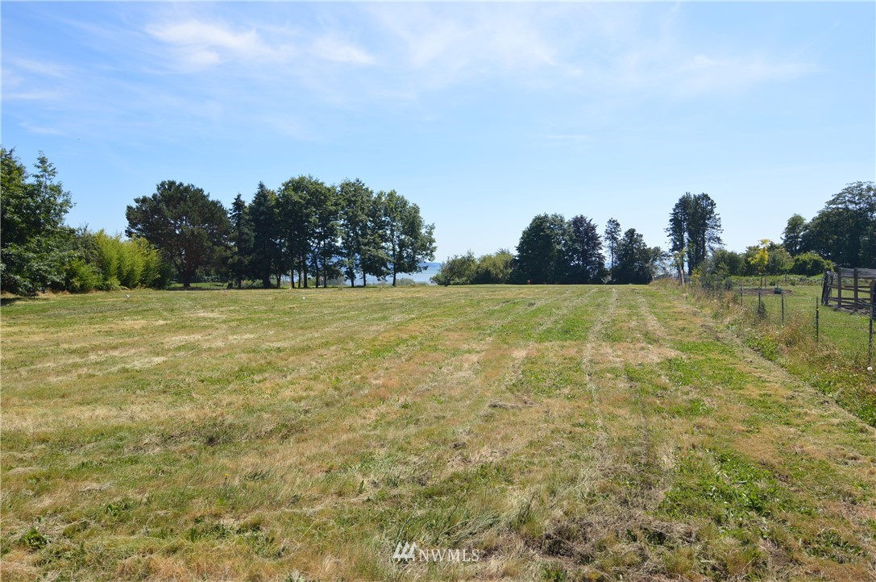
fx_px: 583
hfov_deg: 73.8
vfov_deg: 53.0
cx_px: 438
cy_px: 291
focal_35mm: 24
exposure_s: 1/250
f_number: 8
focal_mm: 16
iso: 100
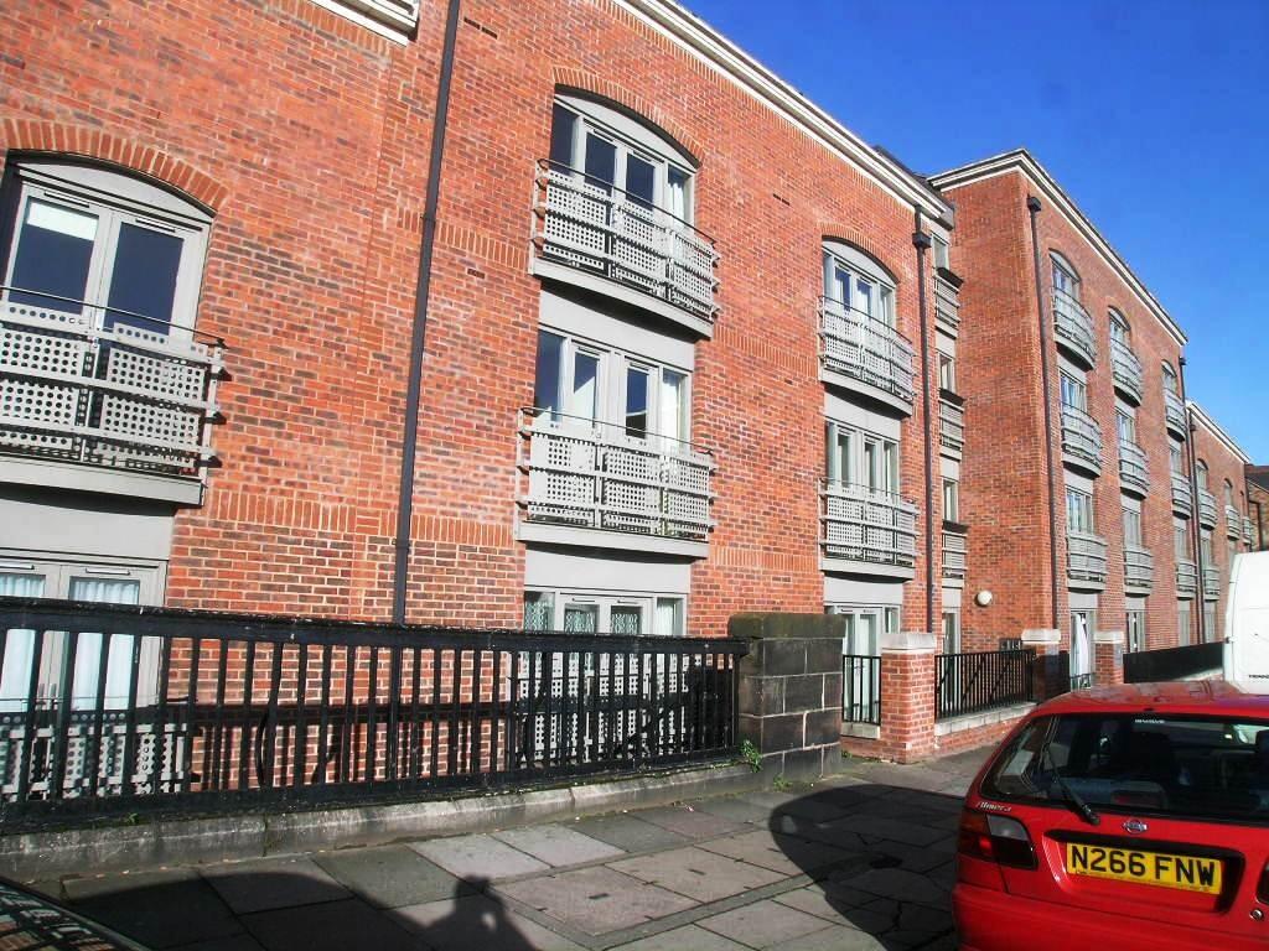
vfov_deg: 49.7
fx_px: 1026
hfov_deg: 63.4
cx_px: 634
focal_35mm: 28
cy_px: 476
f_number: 6.3
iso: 50
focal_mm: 5.8
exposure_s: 1/232
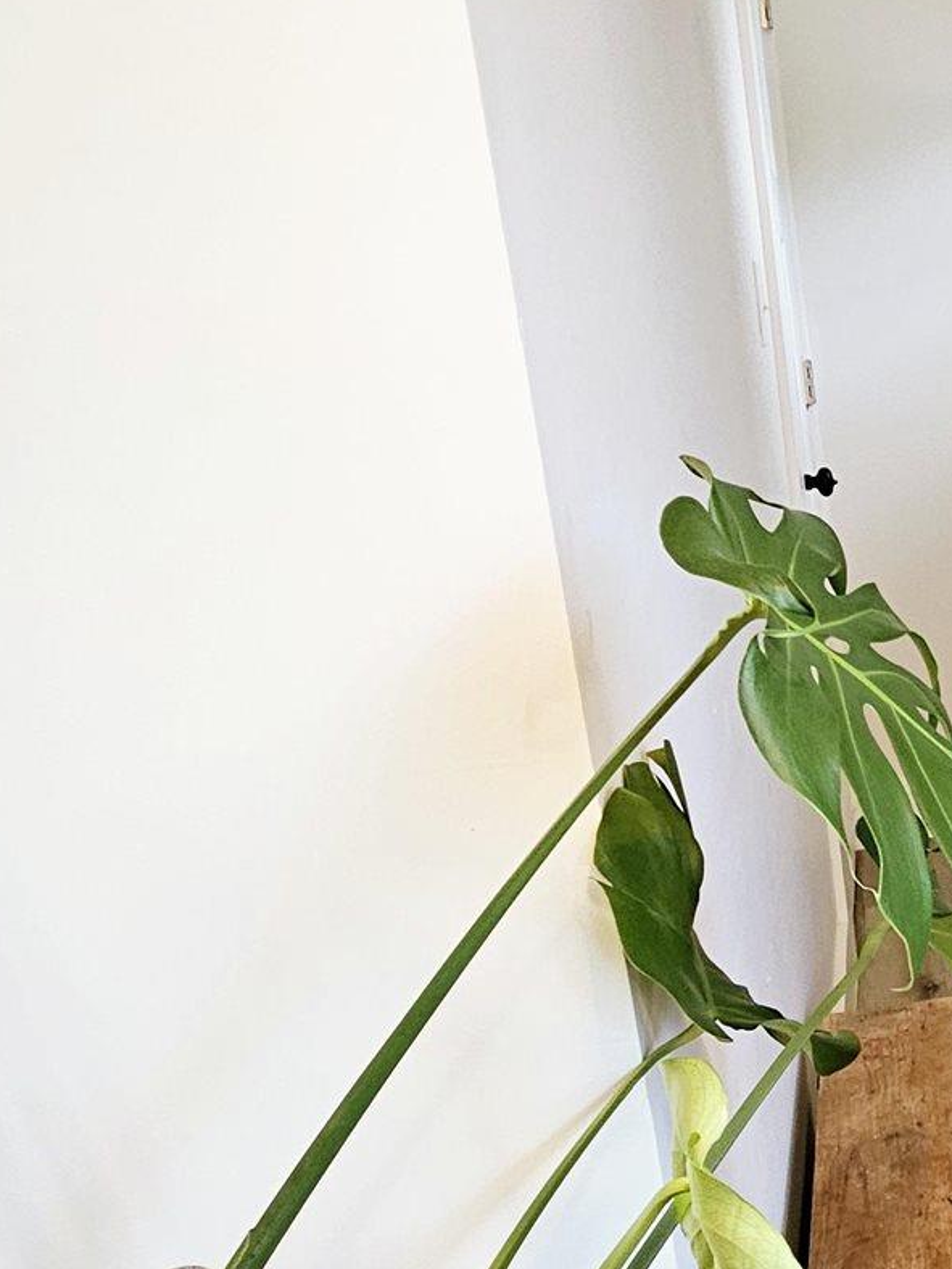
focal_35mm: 38
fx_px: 1393
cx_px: 1297
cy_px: 805
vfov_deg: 48.4
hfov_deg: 29.0
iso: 250
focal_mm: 2.2
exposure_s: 1/60.2
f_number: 2.2
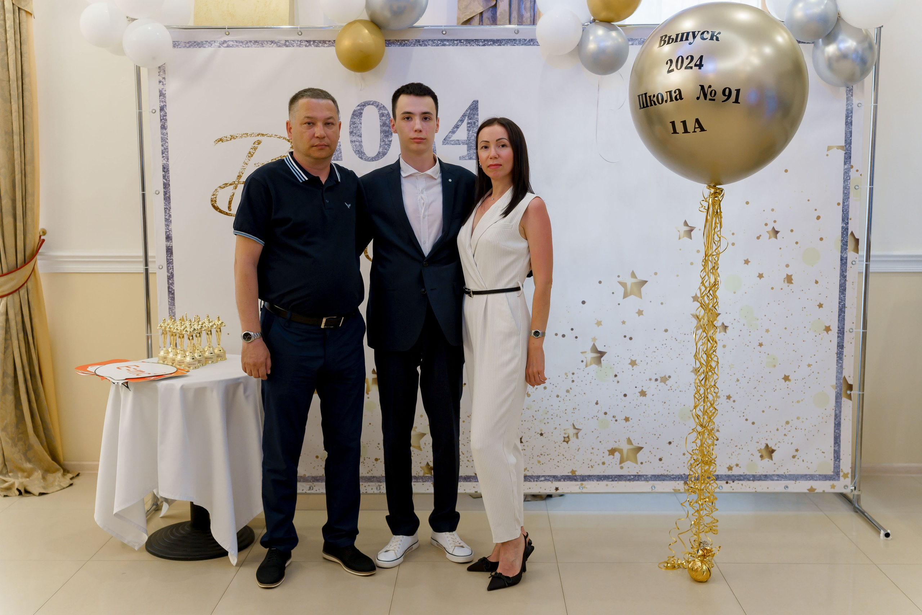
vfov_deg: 34.4
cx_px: 465
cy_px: 308
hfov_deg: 49.8
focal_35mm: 39
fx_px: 993
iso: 800
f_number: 2.5
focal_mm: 35
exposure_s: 1/125
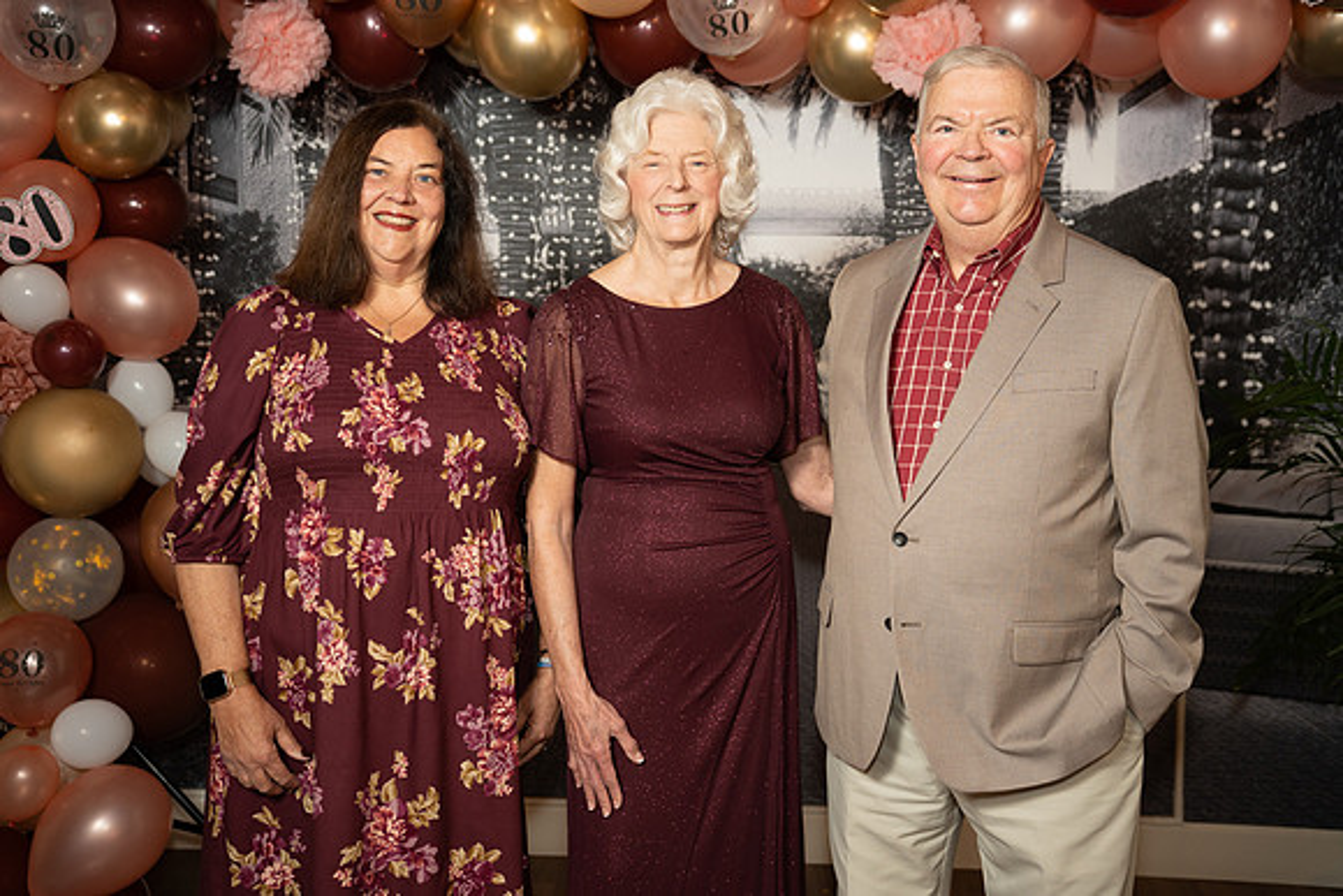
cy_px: 448
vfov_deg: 31.2
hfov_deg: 45.4
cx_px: 672
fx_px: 1604
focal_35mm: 43
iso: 1000
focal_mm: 43
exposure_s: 1/160
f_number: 2.8
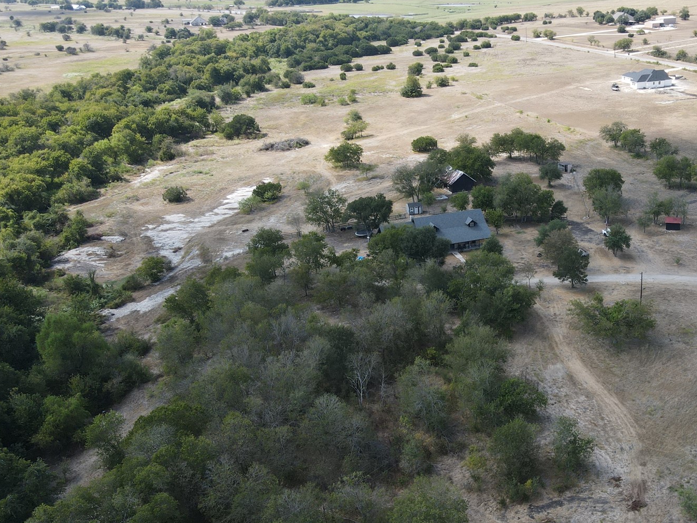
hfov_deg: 48.7
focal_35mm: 37
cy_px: 325
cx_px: 497
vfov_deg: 38.4
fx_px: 745
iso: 100
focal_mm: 4.5
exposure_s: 1/320
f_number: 2.8
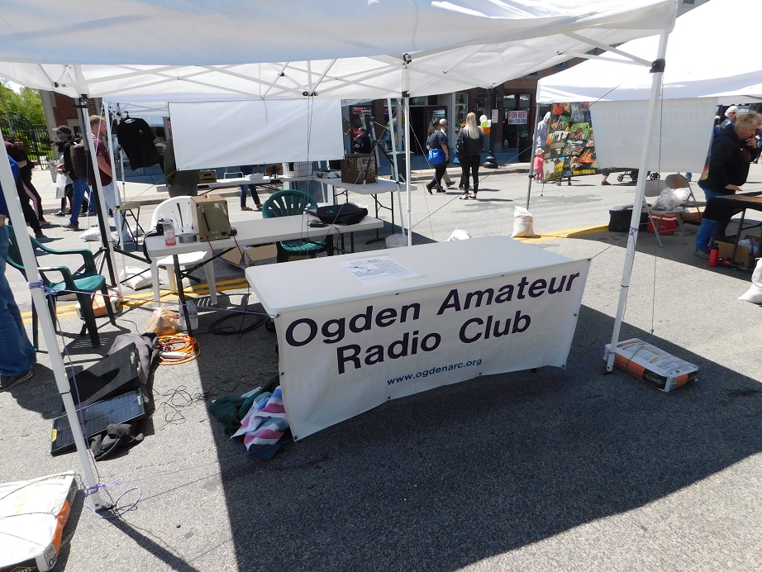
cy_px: 286
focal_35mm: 23
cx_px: 381
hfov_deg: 73.9
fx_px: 506
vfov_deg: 58.9
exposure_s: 1/1250
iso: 125
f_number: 3
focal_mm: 4
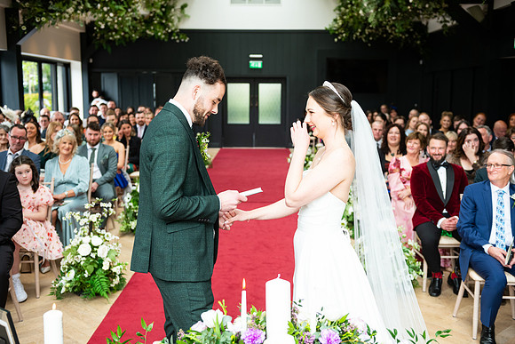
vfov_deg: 31.9
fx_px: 601
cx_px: 258
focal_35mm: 42
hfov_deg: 46.4
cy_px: 172
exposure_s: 1/200
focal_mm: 42
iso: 400
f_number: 3.5
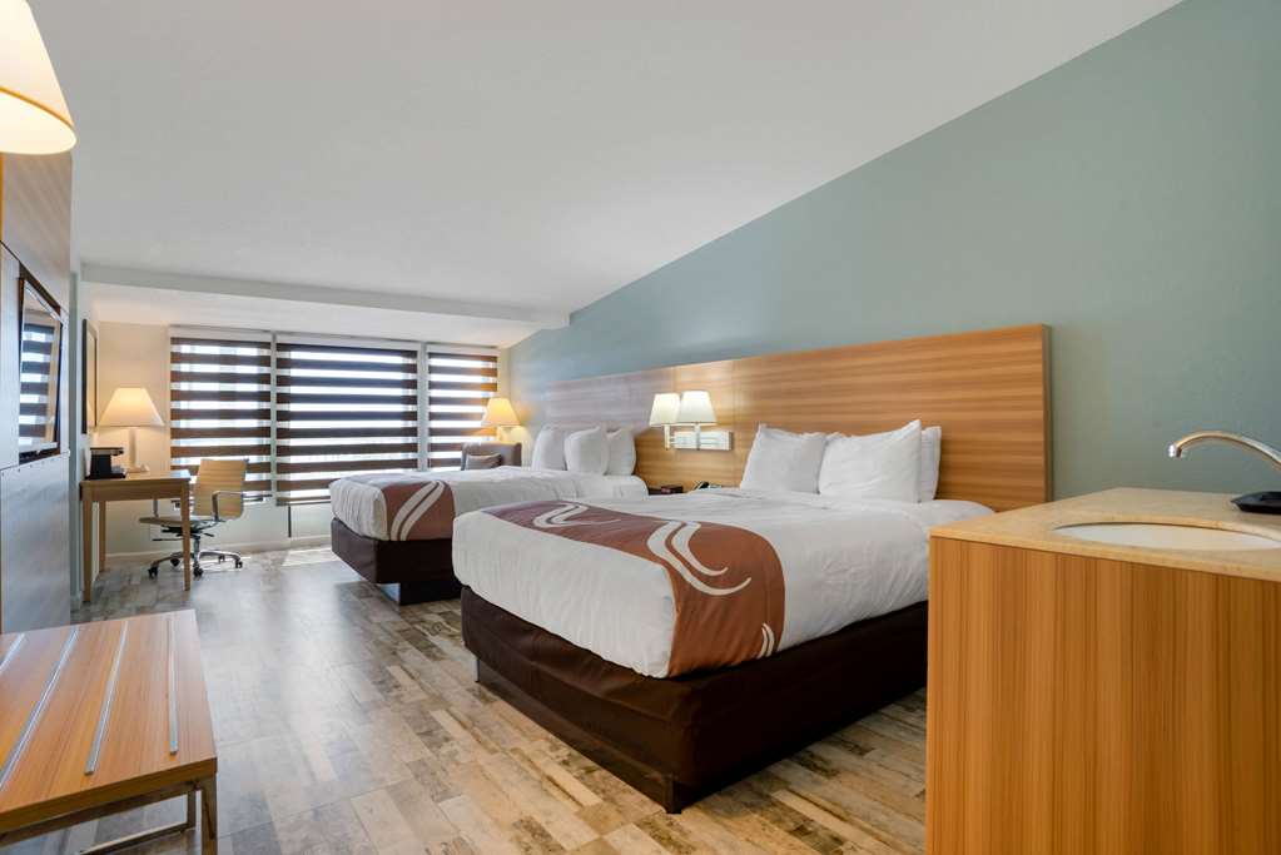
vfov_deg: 67.4
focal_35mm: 18
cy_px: 428
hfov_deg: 90.0
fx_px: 641
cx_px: 640
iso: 320
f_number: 10
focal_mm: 18
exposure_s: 1/25
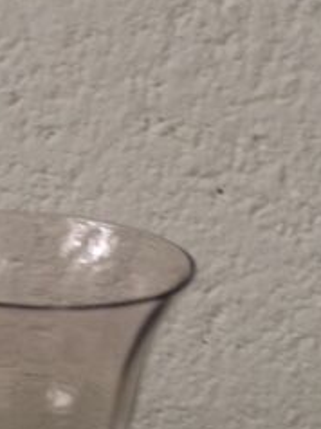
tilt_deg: -16.4
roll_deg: -2.6
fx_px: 966
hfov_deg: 18.5
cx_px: 23
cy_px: 238
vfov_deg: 25.0
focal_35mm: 78
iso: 80
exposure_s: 1/33
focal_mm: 4.15
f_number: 2.2
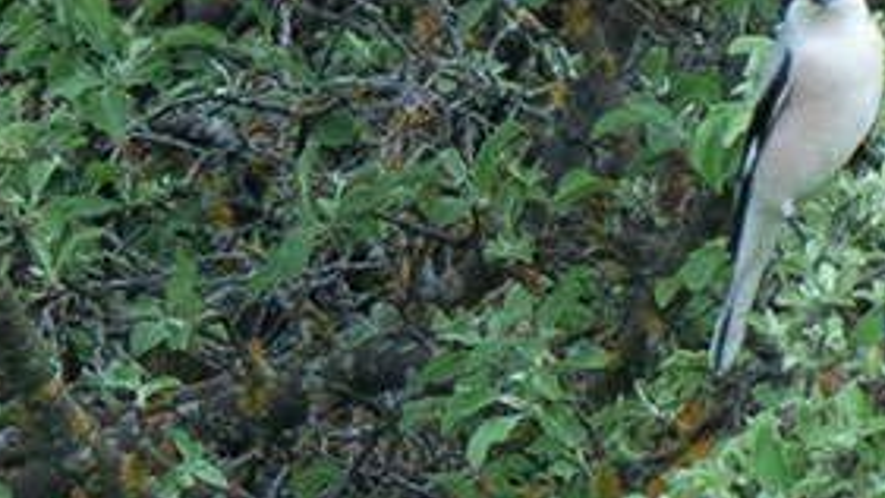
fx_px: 82712
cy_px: 142
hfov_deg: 0.6
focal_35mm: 3525
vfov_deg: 0.3
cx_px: 847
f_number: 6.3
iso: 640
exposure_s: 1/400
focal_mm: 600
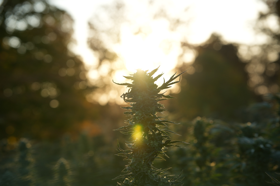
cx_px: 140
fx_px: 661
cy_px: 93
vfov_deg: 16.1
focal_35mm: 85
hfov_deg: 23.9
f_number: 4
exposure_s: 1/400
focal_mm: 85
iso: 100
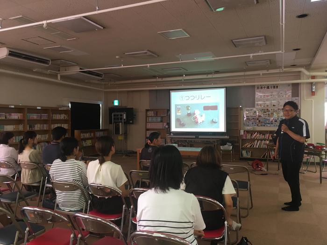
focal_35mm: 29
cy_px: 122
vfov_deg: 48.2
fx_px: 274
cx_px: 164
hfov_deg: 61.7
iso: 80
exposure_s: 1/30
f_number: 2.2
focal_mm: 4.2
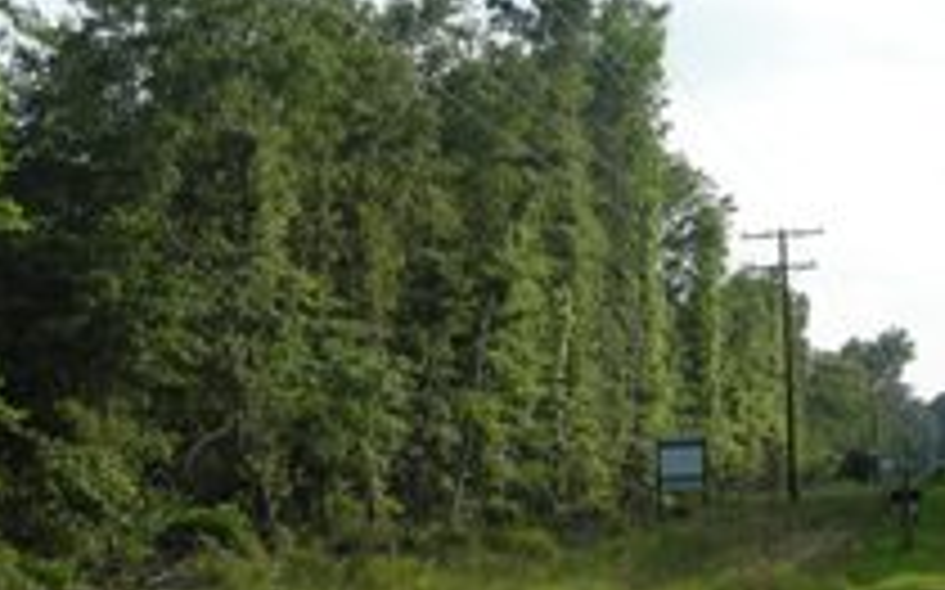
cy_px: 419
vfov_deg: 14.5
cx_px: 677
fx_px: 2317
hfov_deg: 22.9
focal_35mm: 90
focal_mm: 6.3
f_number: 3.2
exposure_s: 1/425
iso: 50
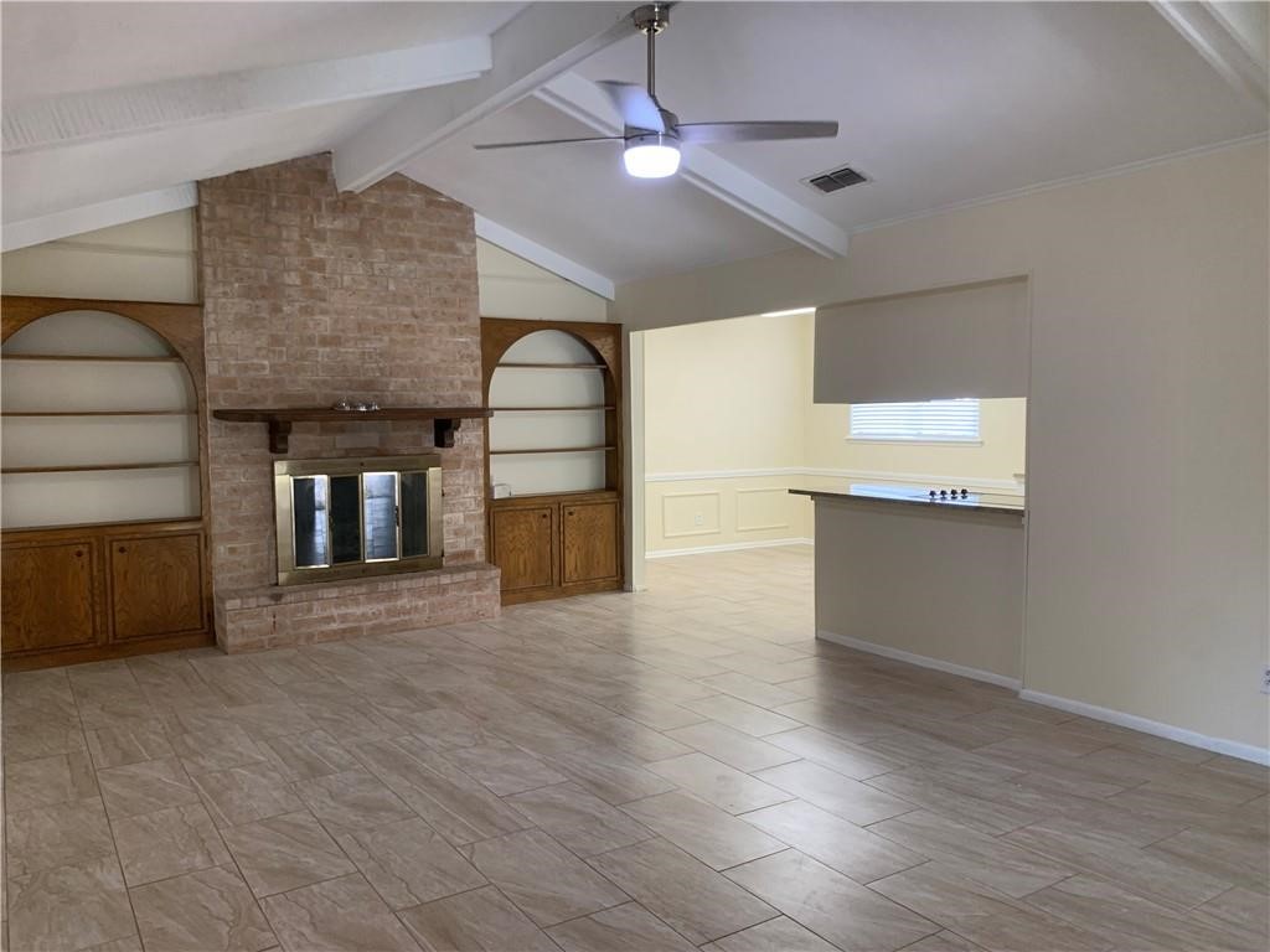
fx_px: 954
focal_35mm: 26
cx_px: 635
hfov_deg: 67.3
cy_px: 476
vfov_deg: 53.1
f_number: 1.8
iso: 100
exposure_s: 1/60
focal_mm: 4.25
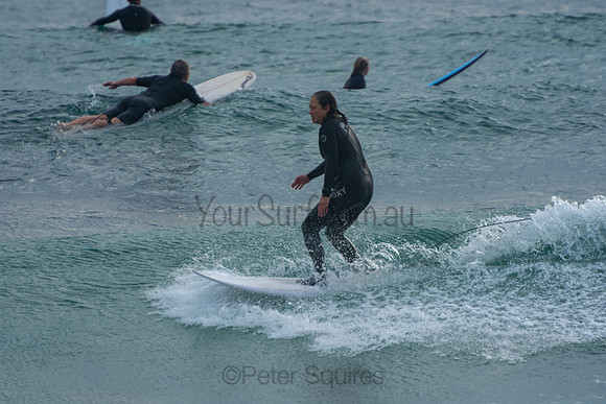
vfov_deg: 2.3
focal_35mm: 600
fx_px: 10102
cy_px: 202
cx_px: 303
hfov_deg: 3.4
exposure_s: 1/400
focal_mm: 400
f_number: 5.6
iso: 220
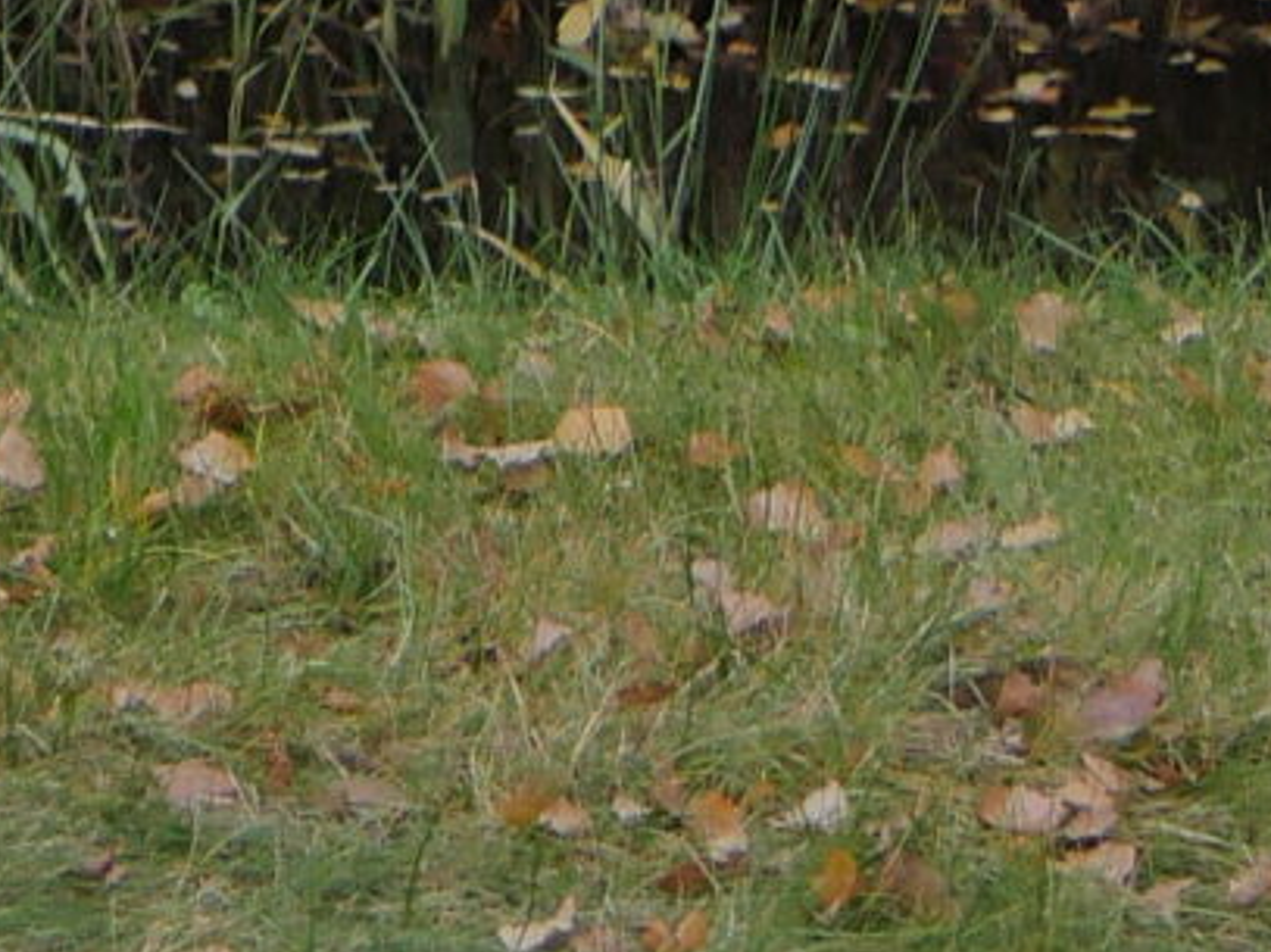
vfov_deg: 5.8
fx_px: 8773
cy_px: -1985
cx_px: -1543
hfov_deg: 7.8
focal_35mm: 239
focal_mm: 19
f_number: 4
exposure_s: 1/125
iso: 200
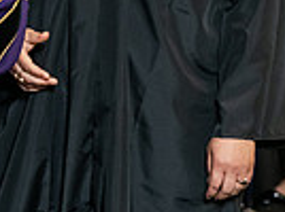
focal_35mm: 292
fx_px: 2400
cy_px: -152
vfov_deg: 5.0
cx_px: -47
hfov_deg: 6.8
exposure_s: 1/200
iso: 2500
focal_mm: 70
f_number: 5
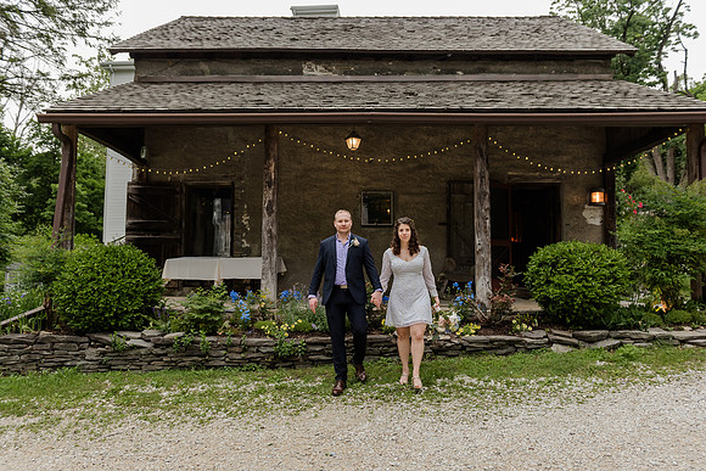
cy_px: 237
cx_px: 354
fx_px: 548
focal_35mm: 28
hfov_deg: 65.6
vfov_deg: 46.5
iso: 800
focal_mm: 27
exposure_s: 1/320
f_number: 4
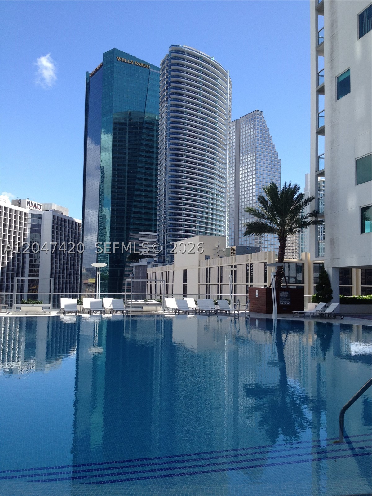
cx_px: 186
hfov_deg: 40.7
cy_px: 248
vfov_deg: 52.6
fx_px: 502
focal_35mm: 35
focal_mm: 4.28
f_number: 2.4
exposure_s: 1/1119
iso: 64
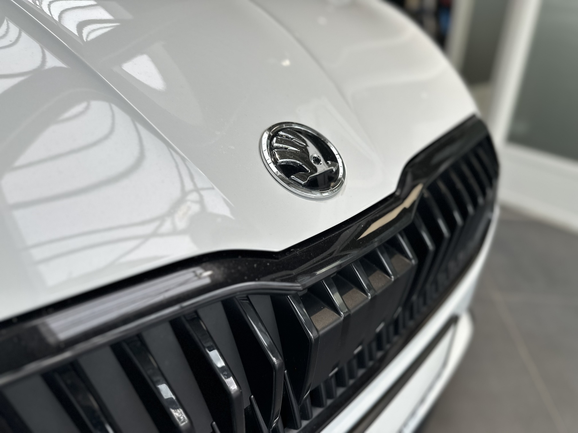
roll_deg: -1.8
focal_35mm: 24
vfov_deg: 56.8
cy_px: 216
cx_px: 289
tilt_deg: -28.2
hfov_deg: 71.6
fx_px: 401
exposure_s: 1/347
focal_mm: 6.86
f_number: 1.78
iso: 80
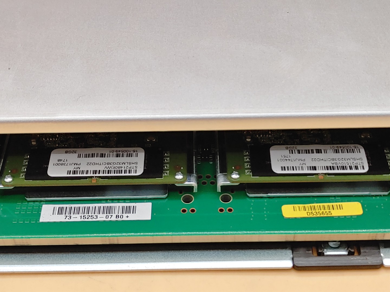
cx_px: 195
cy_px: 146
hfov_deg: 33.8
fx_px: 642
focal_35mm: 57
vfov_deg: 25.7
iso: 50
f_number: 1.8
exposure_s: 1/120
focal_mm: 4.36
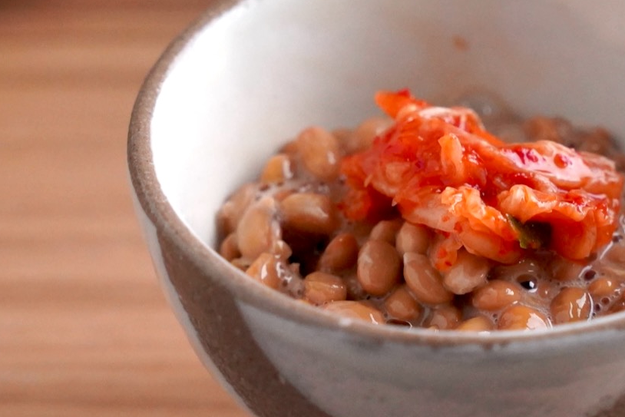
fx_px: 2986
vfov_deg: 8.0
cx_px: 458
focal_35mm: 172
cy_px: 222
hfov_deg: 11.9
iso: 8000
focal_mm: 70
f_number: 6.3
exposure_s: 1/400
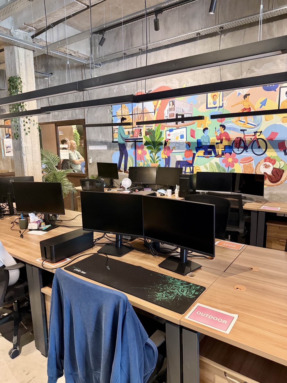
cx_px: 144
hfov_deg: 56.8
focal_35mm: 24
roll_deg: +0.8
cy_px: 192
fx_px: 265
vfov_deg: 71.6
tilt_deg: -9.2
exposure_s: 1/50
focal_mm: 6.76
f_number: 1.78
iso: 500
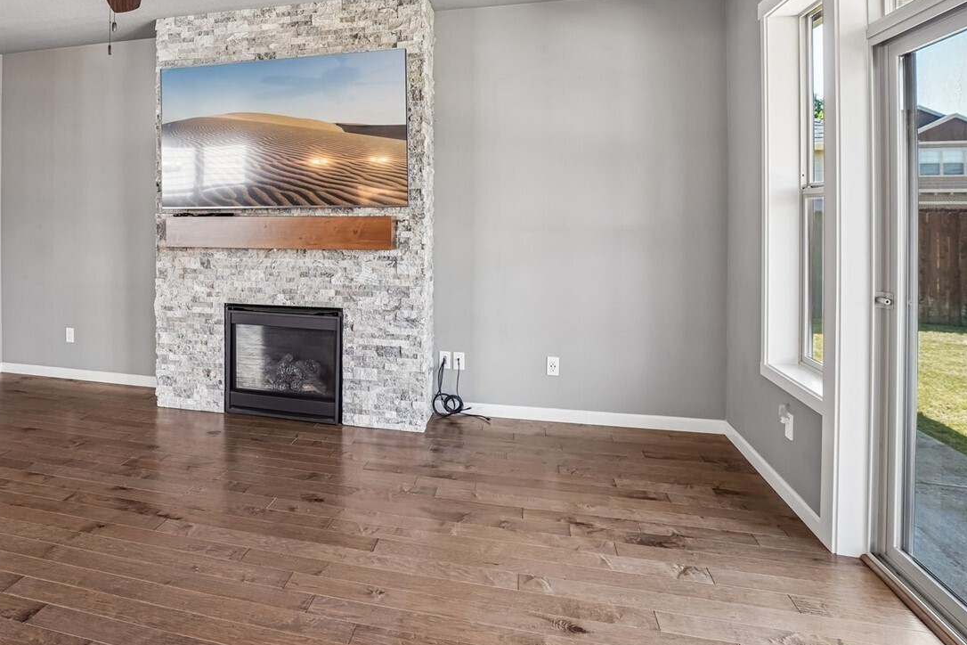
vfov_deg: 50.1
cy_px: 200
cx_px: 285
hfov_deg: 68.5
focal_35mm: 25
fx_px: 671
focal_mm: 16
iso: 400
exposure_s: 1/6
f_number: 8
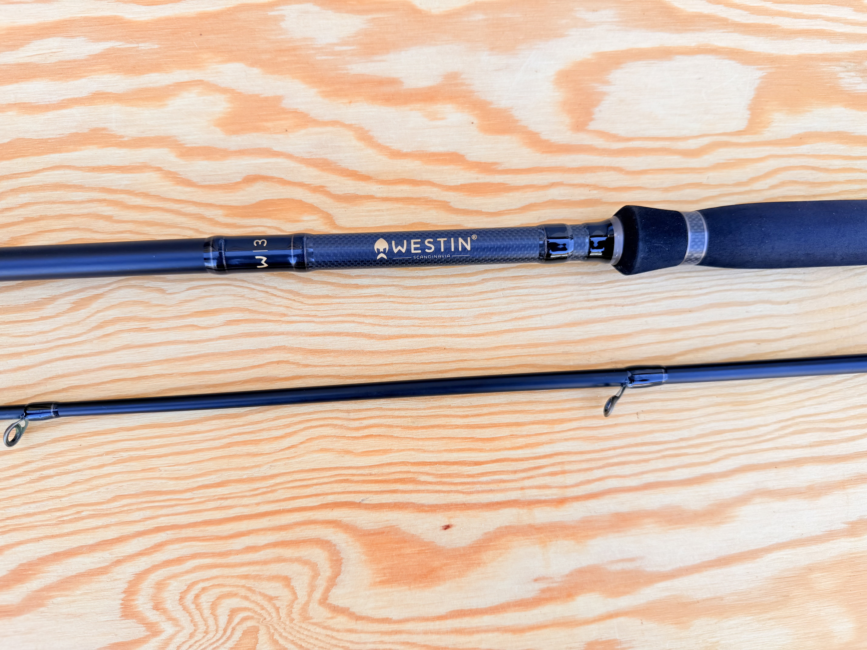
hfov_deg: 71.6
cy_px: 325
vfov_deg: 56.8
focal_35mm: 24
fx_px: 601
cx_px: 434
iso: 80
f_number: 1.78
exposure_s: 1/456
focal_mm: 6.76
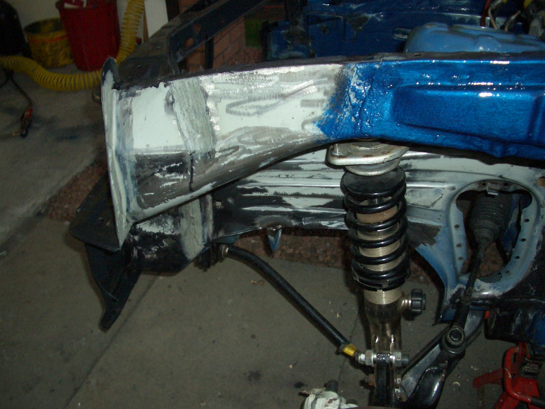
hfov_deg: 52.6
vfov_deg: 40.7
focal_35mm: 35
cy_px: 204
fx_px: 551
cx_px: 272
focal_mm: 5.8
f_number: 2.6
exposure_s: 1/60
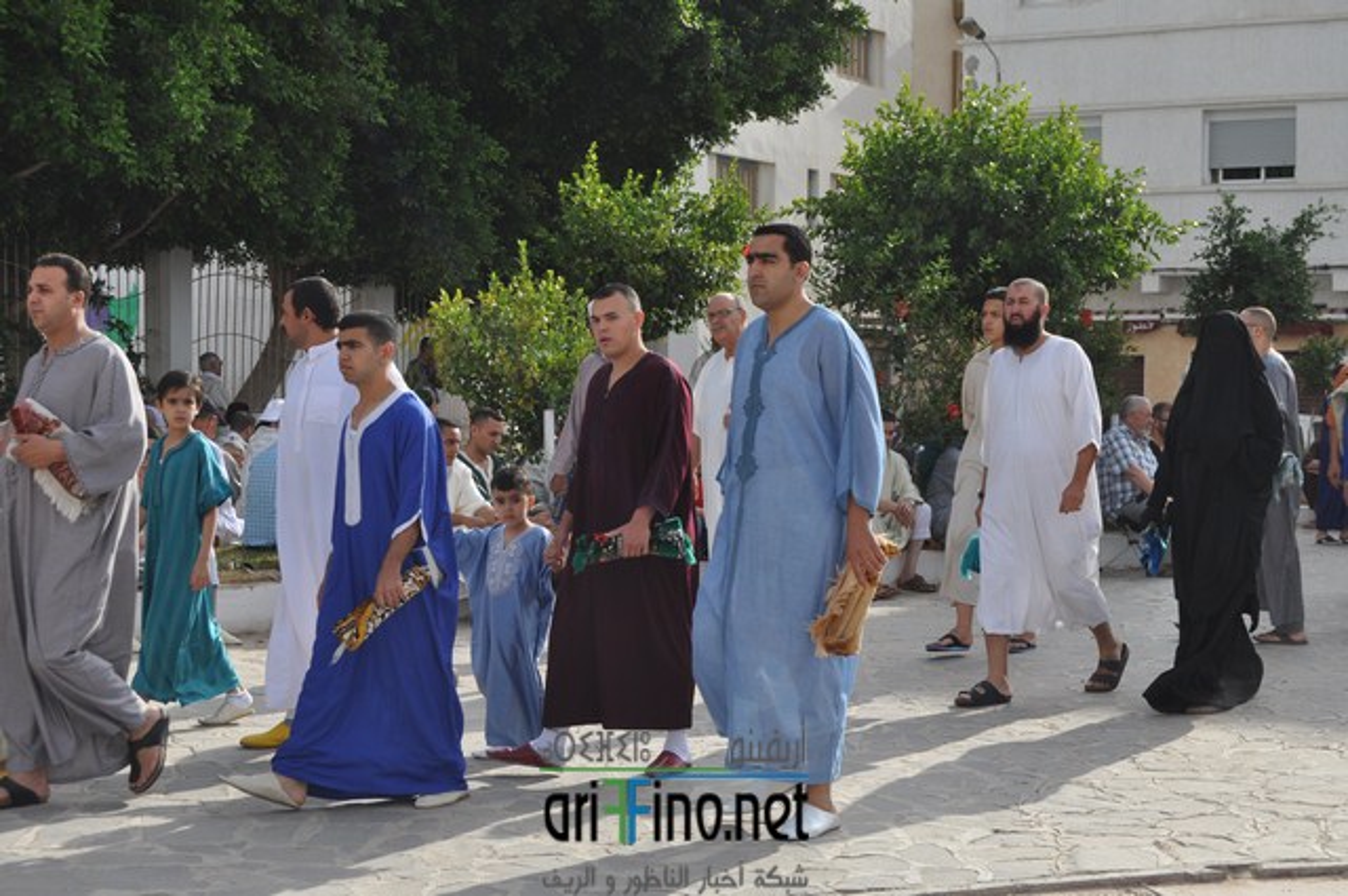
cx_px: 674
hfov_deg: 29.9
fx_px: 2524
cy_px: 448
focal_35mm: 68
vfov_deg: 20.1
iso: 200
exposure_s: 1/320
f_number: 9
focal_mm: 45
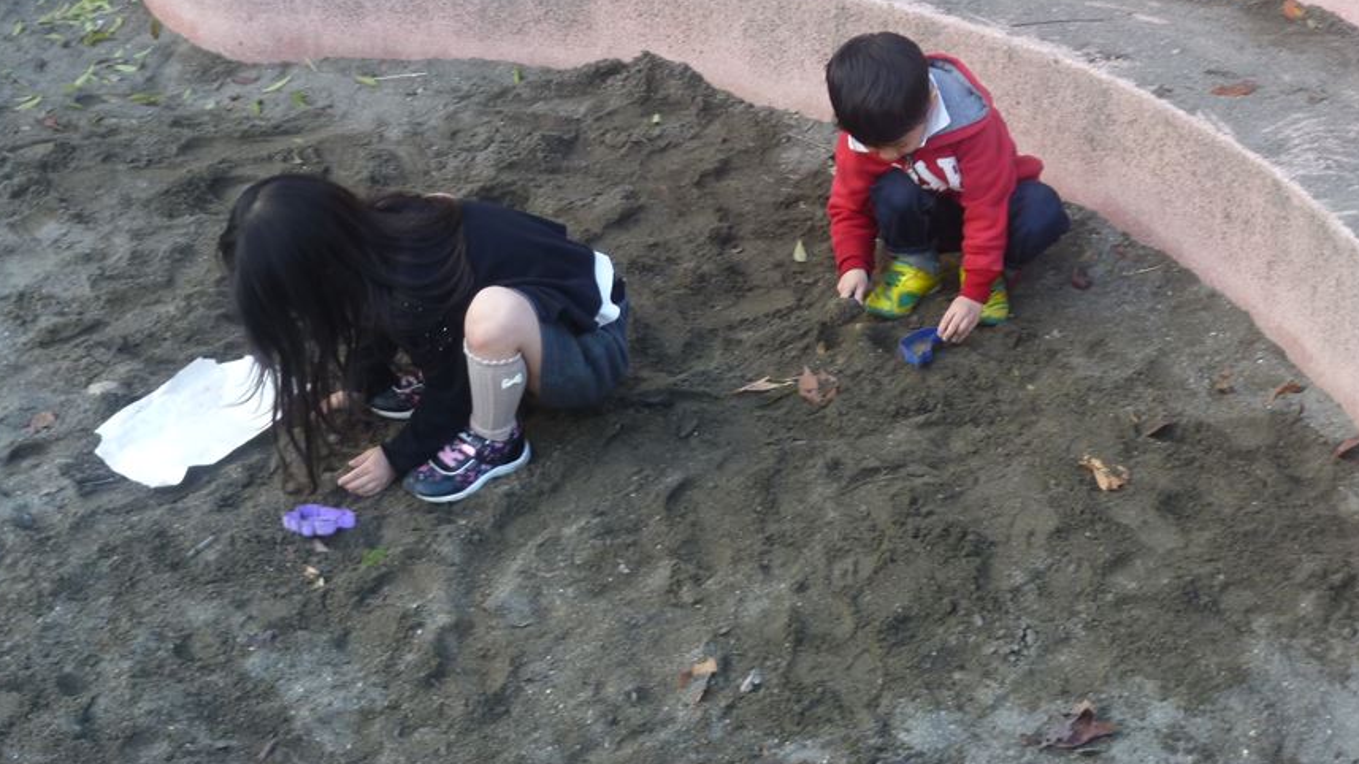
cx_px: 641
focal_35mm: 56
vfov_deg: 21.2
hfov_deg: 37.2
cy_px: 160
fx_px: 2018
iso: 80
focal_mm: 7.7
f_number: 3.7
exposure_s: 1/40
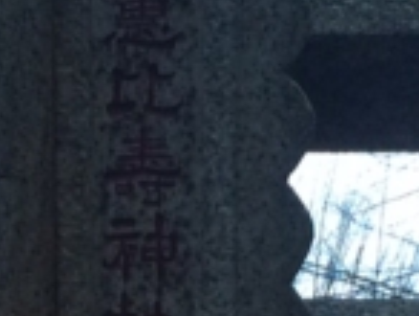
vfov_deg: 7.3
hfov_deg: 9.7
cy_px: 221
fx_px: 2461
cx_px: 121
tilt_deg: +29.9
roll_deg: +2.6
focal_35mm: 203
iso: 64
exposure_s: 1/120
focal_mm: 4.15
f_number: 2.2
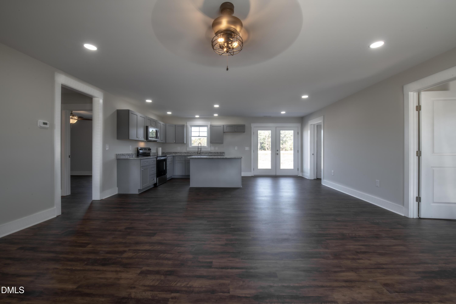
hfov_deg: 104.3
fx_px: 177
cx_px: 228
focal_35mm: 14
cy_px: 152
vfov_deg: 81.2
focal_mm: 14
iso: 64
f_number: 20
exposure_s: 1/1.67
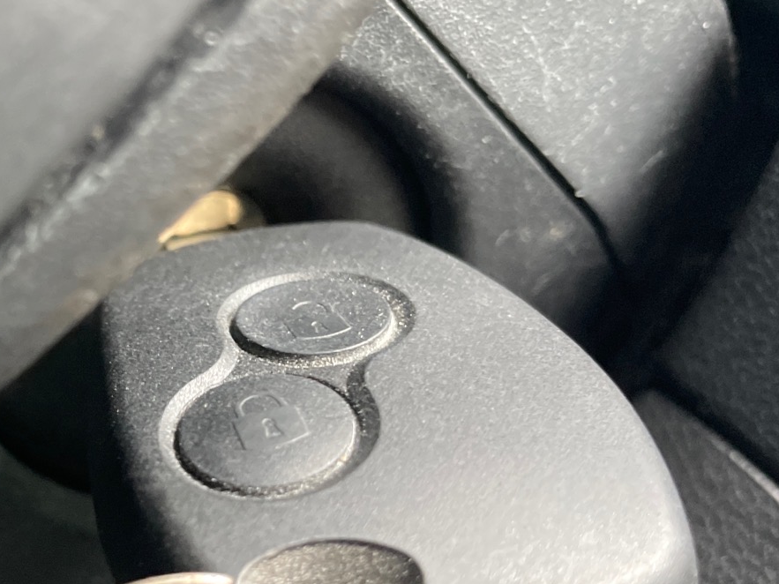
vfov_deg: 27.5
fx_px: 1193
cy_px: 348
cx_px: 66
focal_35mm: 53
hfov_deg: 34.0
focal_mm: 4.2
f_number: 1.6
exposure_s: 1/60
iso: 250
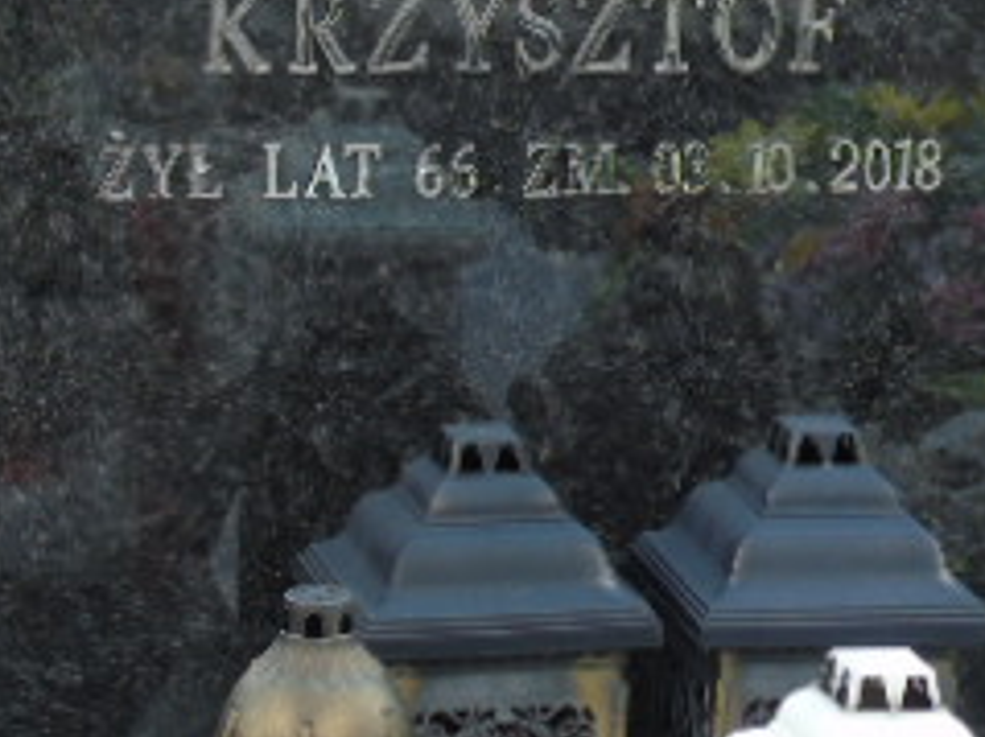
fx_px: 4721
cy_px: 185
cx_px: 709
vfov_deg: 8.9
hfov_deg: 11.9
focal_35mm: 166
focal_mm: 11
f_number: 4.5
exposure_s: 1/100
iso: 80
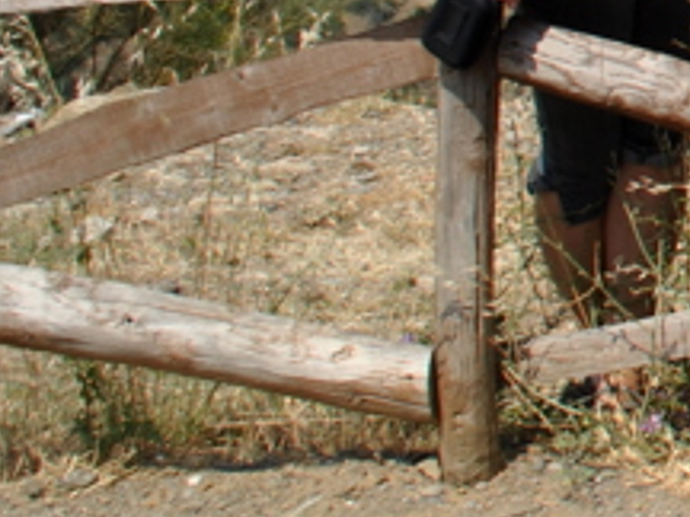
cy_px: -228
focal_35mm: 123
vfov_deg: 11.6
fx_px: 2452
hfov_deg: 12.7
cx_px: 1620
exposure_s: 1/320
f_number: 9
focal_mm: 18
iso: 100
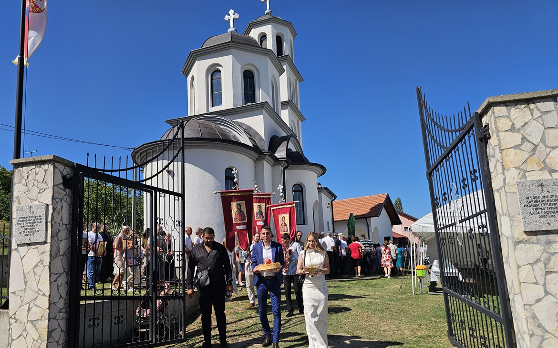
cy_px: 205
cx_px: 274
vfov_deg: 49.0
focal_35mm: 25
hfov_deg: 72.5
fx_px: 380
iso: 10
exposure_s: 1/1044
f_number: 1.7
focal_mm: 6.3
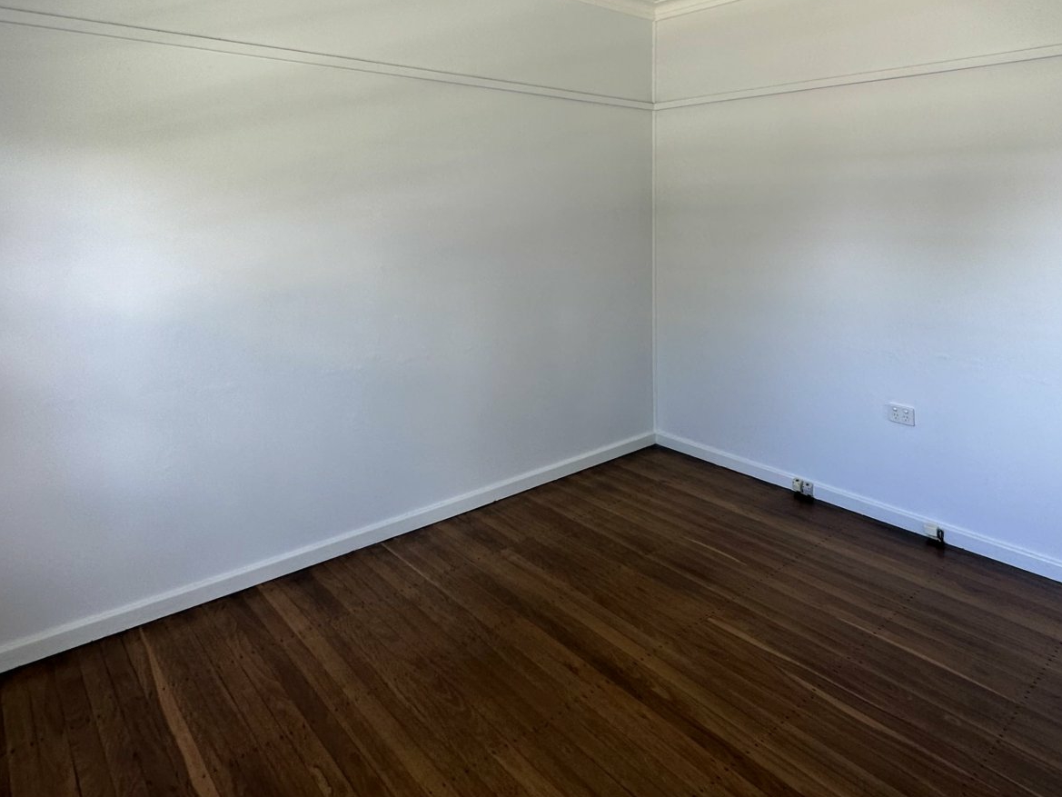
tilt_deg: +2.7
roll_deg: -0.4
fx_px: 706
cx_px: 638
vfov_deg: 55.0
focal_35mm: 23
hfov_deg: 73.1
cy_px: 166
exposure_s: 1/99
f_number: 2.2
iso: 64
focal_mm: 2.22
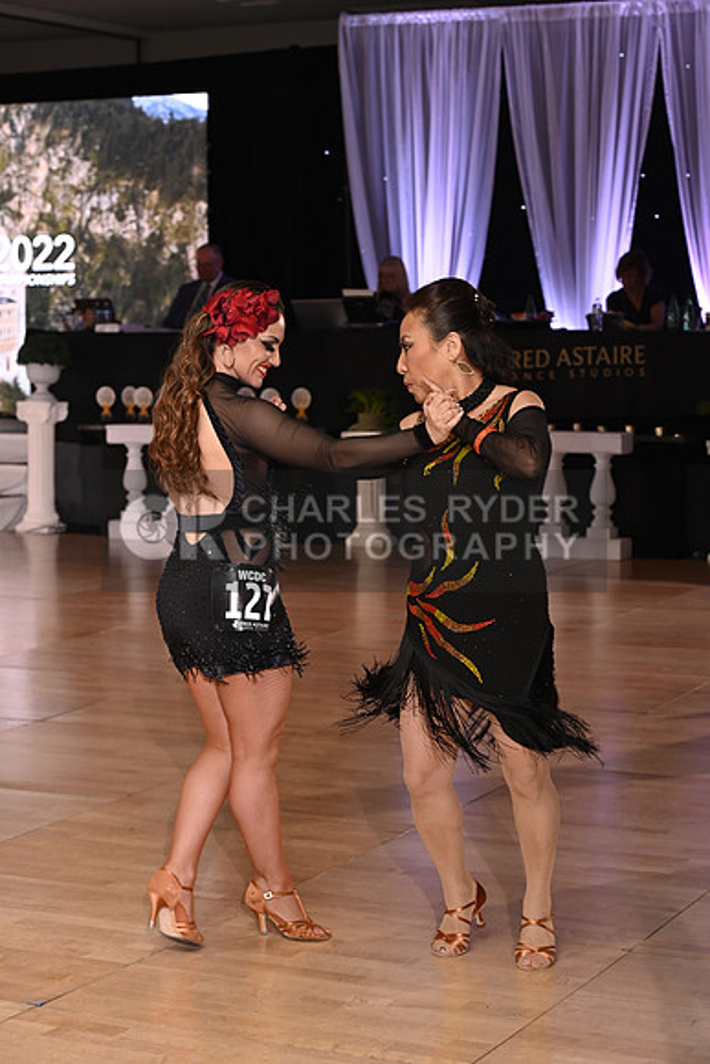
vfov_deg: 25.4
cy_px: 532
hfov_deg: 17.1
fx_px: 2365
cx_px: 355
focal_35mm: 80
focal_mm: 80
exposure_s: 1/200
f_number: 5
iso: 2000
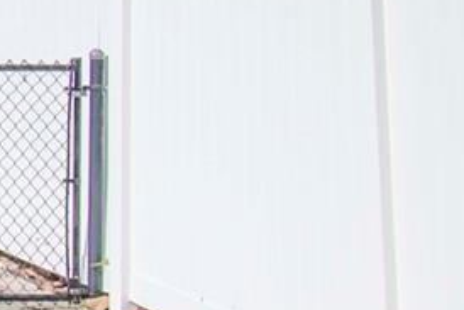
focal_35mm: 175
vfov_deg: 7.8
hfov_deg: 9.7
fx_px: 2257
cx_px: -813
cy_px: -41
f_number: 7.1
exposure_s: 1/4000
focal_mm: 20
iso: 640
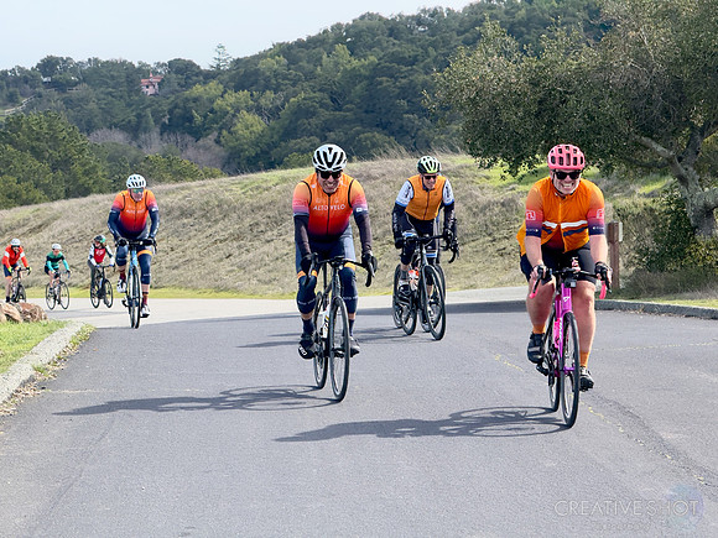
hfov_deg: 16.4
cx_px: 359
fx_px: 2489
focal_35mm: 120
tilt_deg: -3.6
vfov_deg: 12.3
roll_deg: +0.5
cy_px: 269
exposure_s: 1/518
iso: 64
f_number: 2.8
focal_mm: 15.66
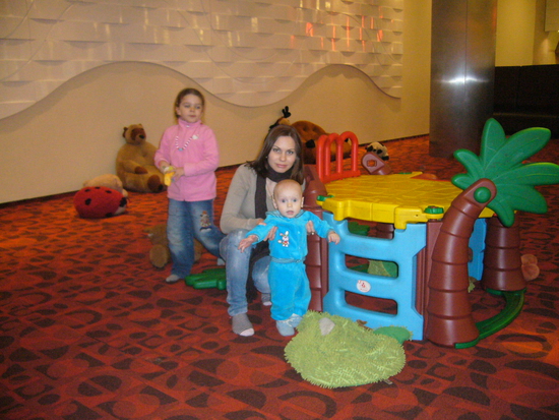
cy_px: 210
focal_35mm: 35
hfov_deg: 52.6
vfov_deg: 40.7
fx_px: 565
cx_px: 280
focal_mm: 5.8
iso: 400
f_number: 2.8
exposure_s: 1/60
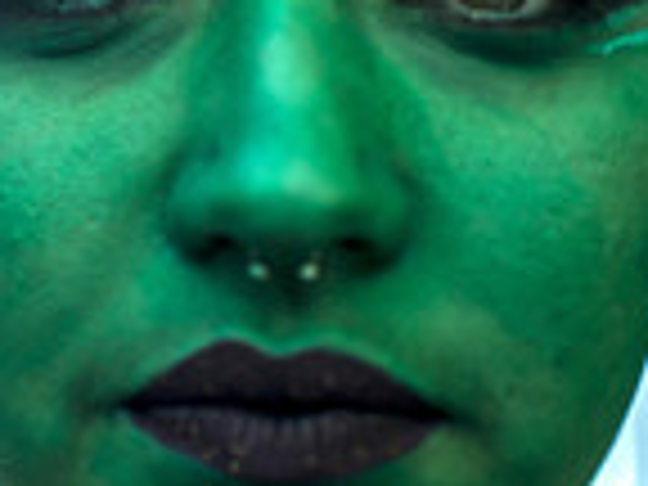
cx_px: 137
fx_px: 1966
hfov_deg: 18.6
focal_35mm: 105
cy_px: 122
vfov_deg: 14.0
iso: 160
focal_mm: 35
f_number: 1.8
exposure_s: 1/800
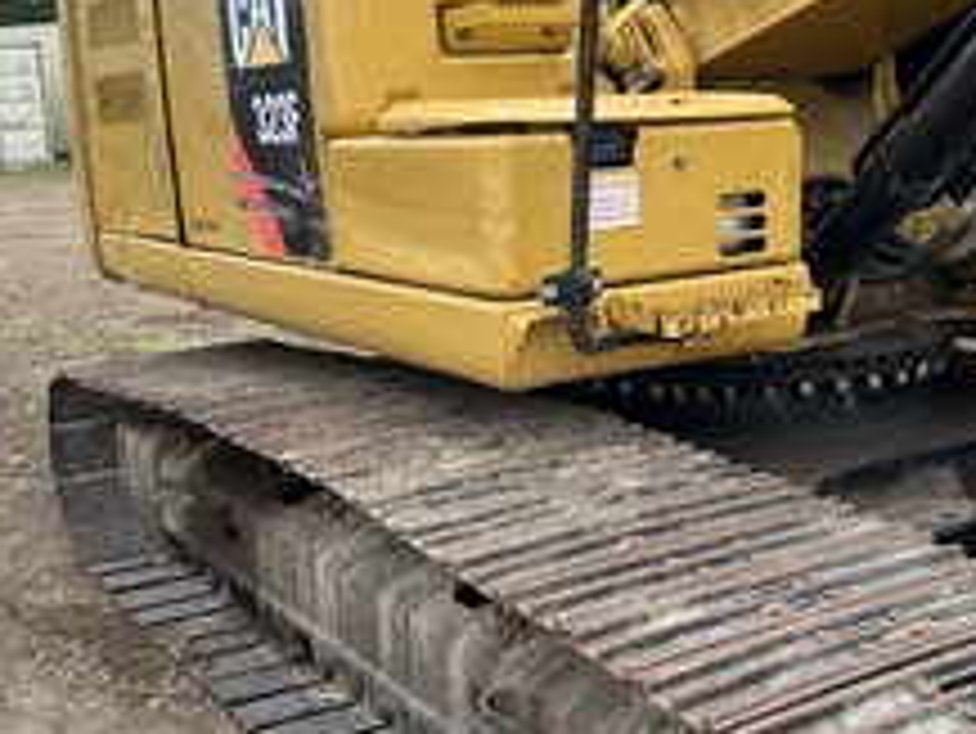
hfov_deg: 39.6
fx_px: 1354
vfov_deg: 30.3
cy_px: 378
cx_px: 535
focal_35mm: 48
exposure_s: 1/728
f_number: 1.5
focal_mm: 5.7
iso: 50
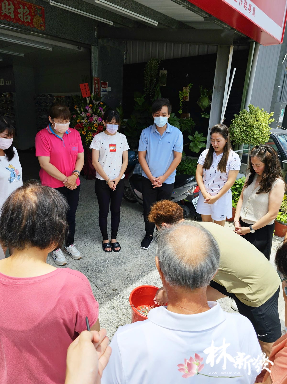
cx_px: 144
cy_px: 192
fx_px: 255
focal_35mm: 23
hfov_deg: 58.8
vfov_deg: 74.0
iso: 10
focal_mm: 6.3
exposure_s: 1/902
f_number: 1.7
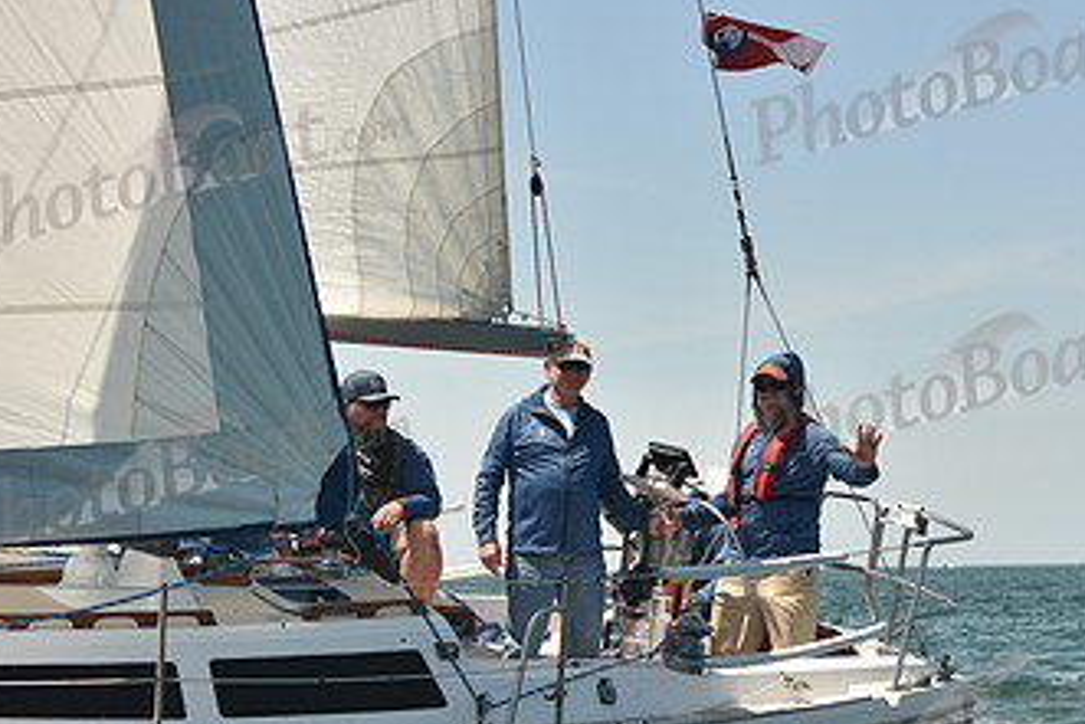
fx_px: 4221
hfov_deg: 14.6
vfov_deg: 9.8
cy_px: 598
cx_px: 583
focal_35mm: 140
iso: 250
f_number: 5
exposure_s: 1/800
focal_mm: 80
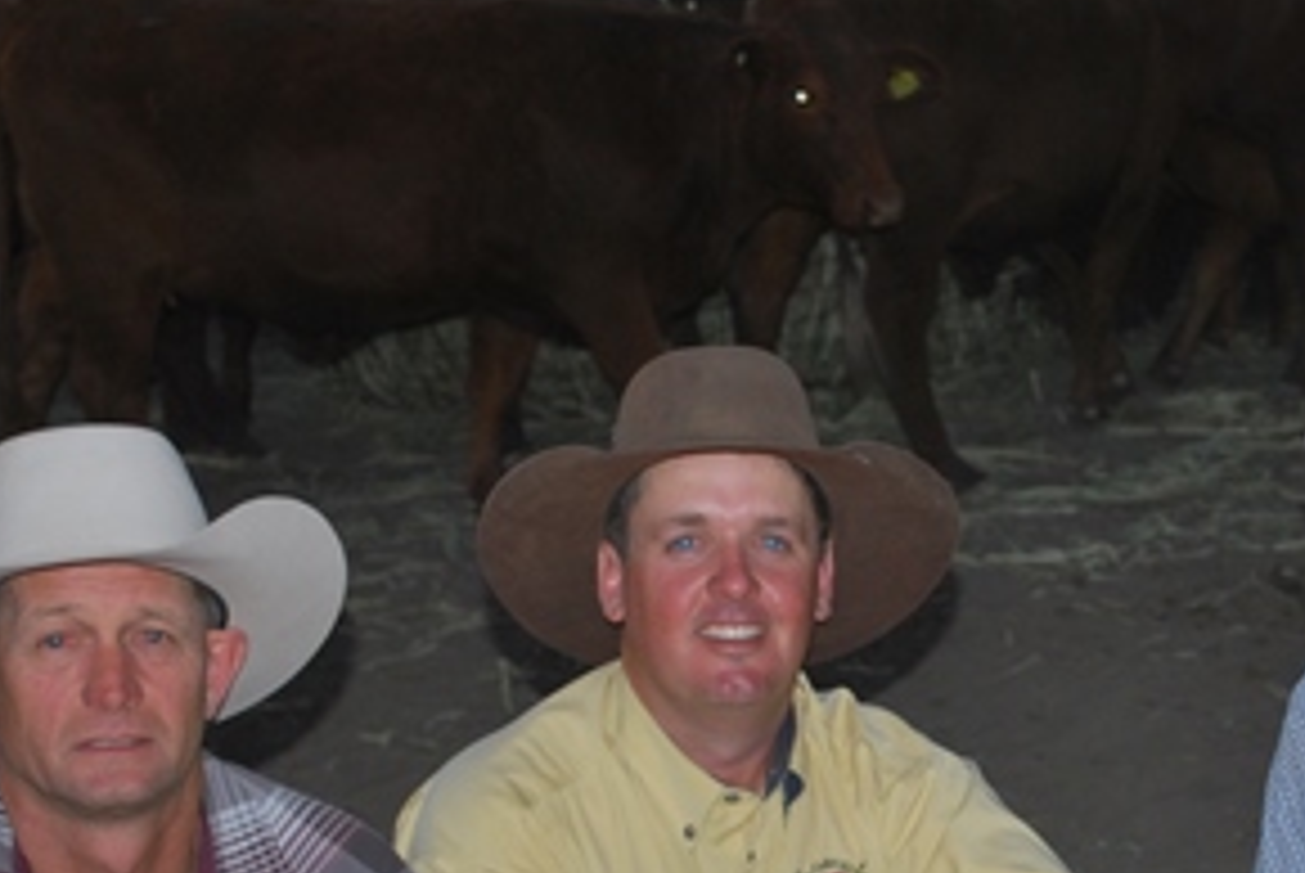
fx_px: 3846
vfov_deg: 12.9
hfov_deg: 19.2
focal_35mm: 106
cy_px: 639
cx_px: 945
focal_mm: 32
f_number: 5
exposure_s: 1/60
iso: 200
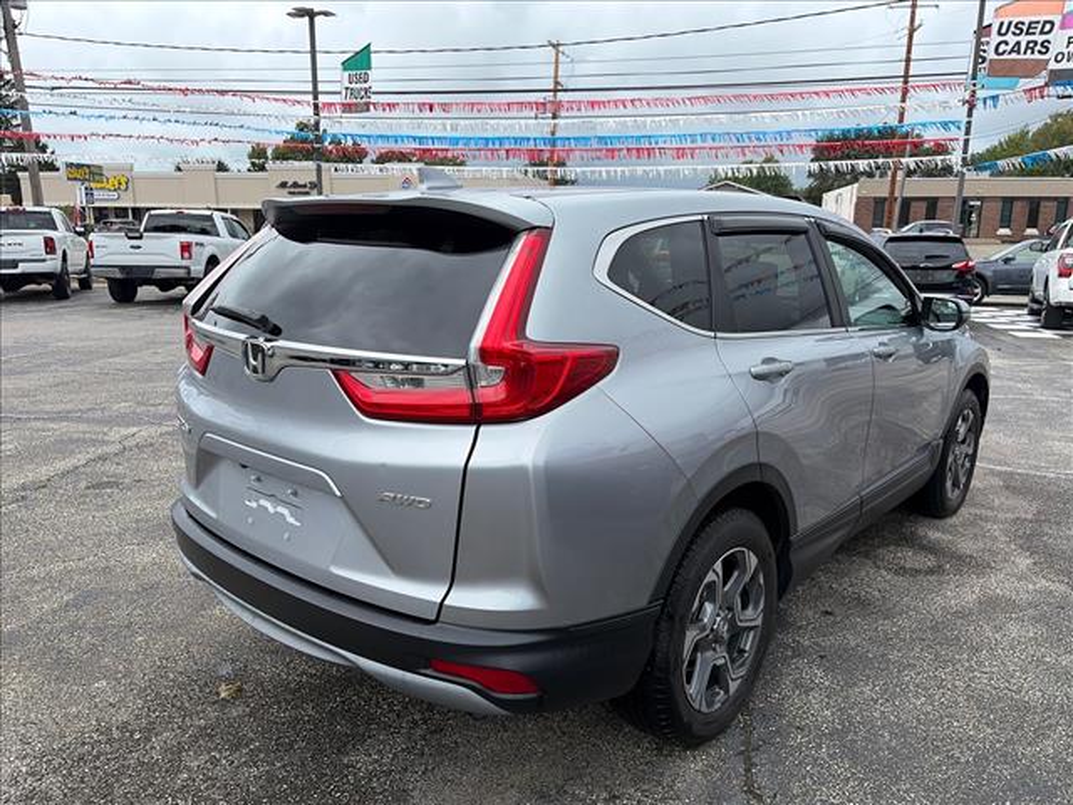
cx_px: 536
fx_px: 806
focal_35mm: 26
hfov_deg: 67.3
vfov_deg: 53.1
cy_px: 402
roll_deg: +0.9
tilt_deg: -11.9
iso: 50
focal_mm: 5.96
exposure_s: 1/1799
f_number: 1.6
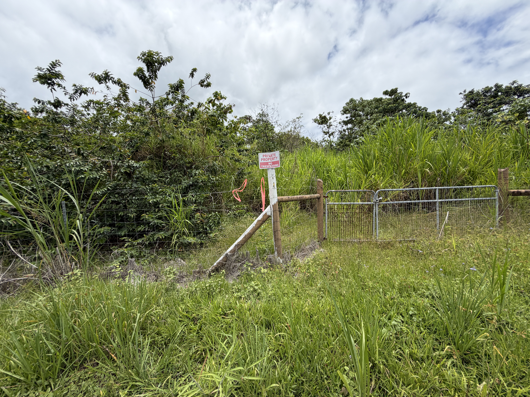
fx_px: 214
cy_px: 198
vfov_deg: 85.7
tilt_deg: -7.0
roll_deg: -3.9
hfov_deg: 102.1
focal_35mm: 14
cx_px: 265
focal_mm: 2.22
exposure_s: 1/1068
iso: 20
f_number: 2.2
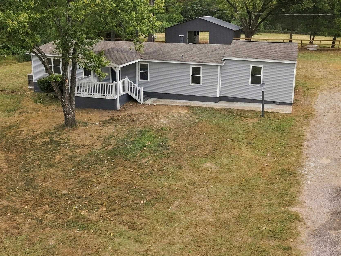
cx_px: 177
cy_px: 76
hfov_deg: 51.3
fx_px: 355
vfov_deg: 39.0
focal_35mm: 36
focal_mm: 8.7
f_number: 1.8
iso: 300
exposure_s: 1/60
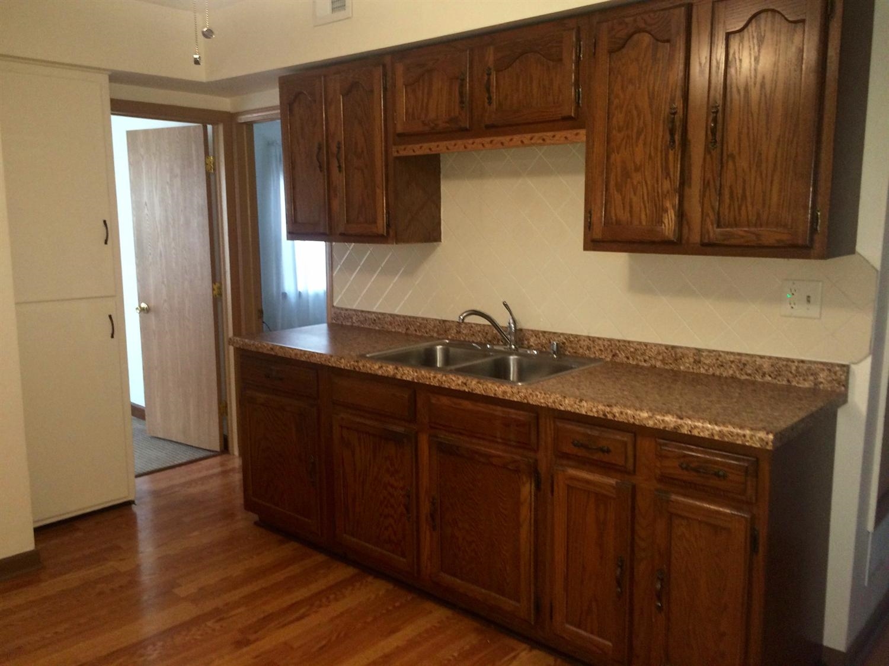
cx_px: 444
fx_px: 745
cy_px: 333
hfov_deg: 61.7
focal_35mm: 29
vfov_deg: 48.2
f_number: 2.2
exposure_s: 1/16
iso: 125
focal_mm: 4.15
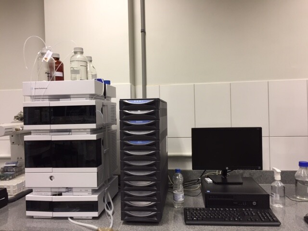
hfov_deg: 61.7
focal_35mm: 29
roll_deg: +1.0
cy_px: 116
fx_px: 258
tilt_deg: -0.7
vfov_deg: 48.2
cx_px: 154
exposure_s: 1/30
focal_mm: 4.15
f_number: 2.2
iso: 64
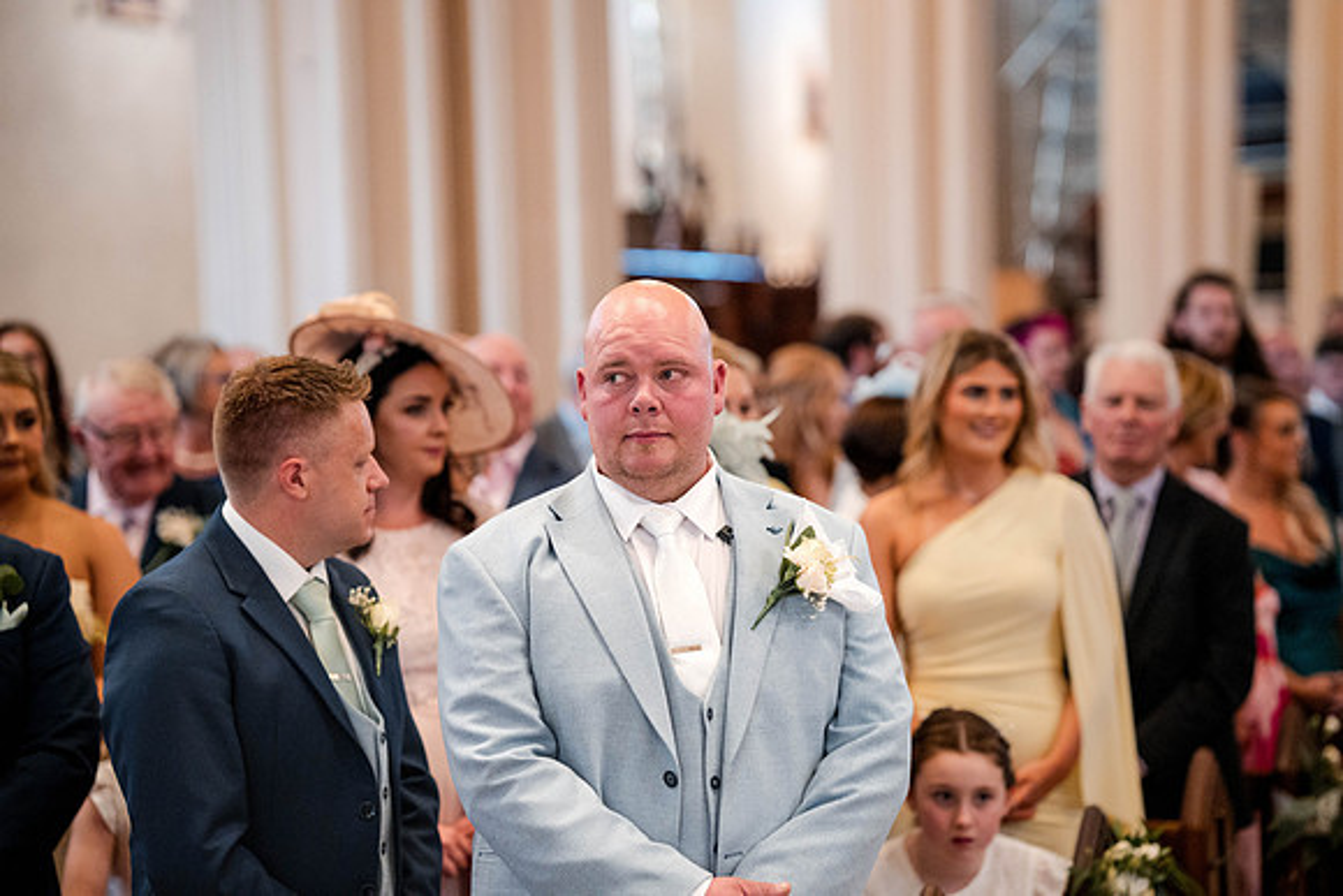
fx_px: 3172
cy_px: 448
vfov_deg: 16.1
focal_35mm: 85
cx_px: 672
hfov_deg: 23.9
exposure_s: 1/500
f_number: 2
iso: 4000
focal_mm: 85
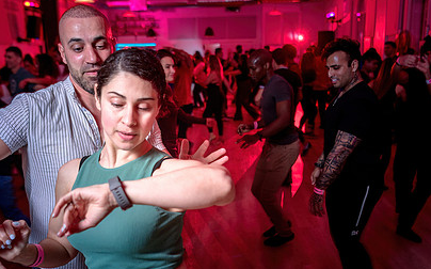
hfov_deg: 48.2
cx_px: 214
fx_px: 481
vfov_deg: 31.0
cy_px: 173
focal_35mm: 41
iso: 400
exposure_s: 1/40
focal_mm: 28
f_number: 2.8
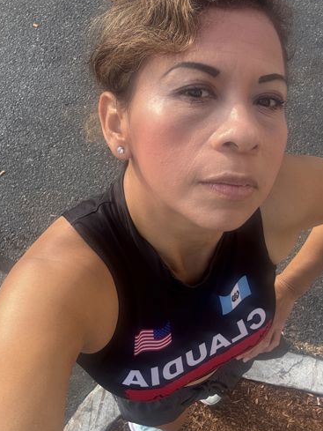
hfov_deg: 39.7
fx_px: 448
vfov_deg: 51.3
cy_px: 232
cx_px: 171
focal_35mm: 36
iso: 25
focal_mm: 2.69
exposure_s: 1/436
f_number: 1.9
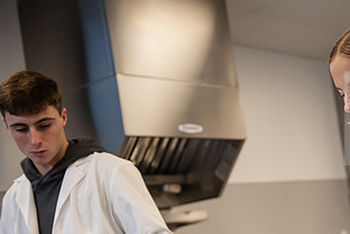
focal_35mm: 78
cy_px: 208
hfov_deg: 25.2
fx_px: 758
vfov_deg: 17.3
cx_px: 311
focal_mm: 42
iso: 500
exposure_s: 1/200
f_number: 3.2
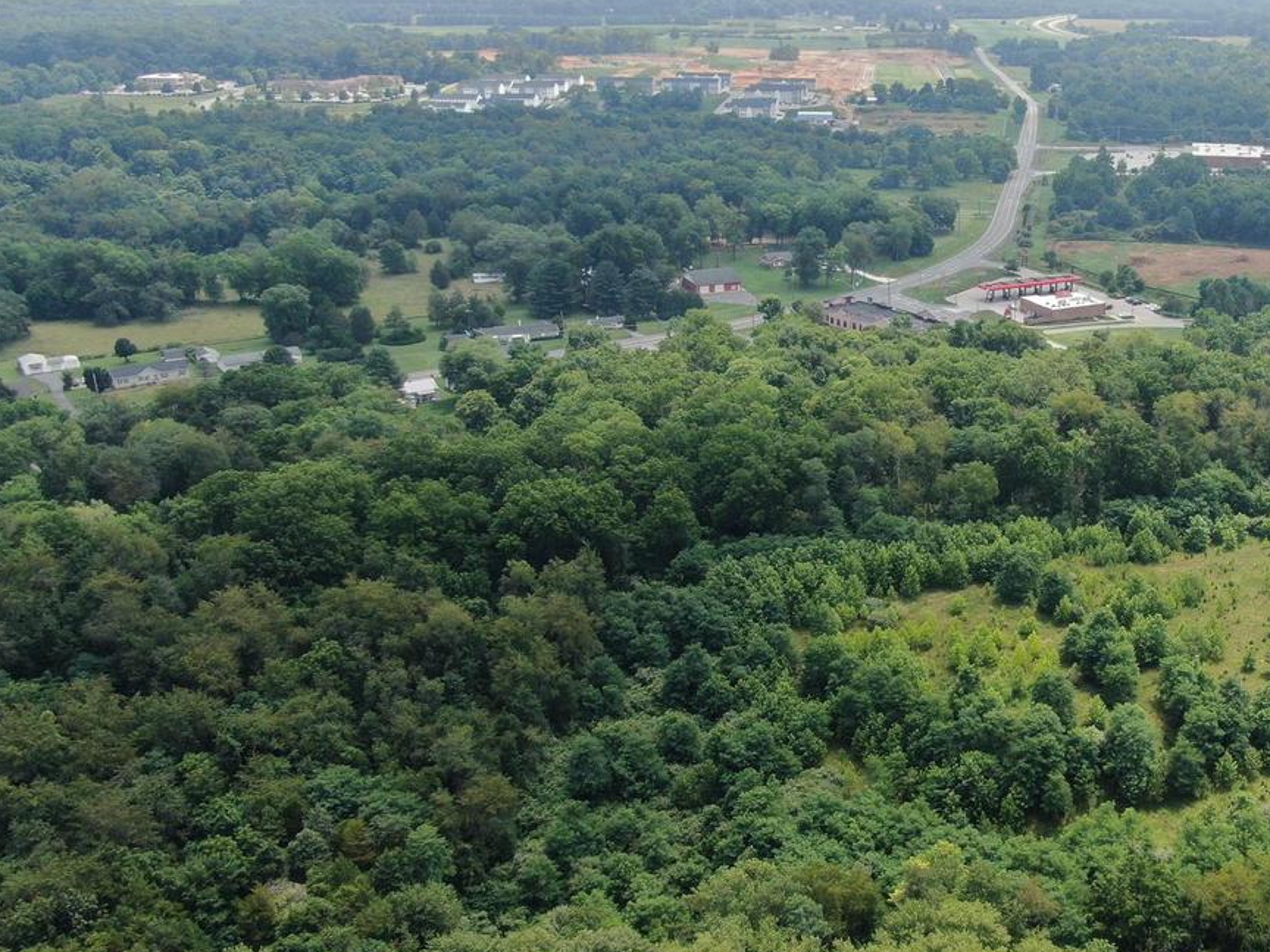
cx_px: 1004
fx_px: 1468
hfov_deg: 44.7
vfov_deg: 35.9
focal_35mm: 40
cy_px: 426
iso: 100
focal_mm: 4.39
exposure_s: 1/1000
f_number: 2.8
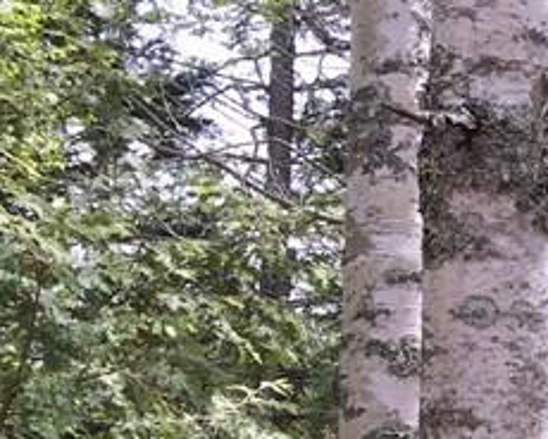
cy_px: 480
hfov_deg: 13.0
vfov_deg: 12.1
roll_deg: -0.9
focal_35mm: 126
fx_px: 2044
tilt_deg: +0.9
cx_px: 1139
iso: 25
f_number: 2.2
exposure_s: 1/386
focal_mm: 4.15
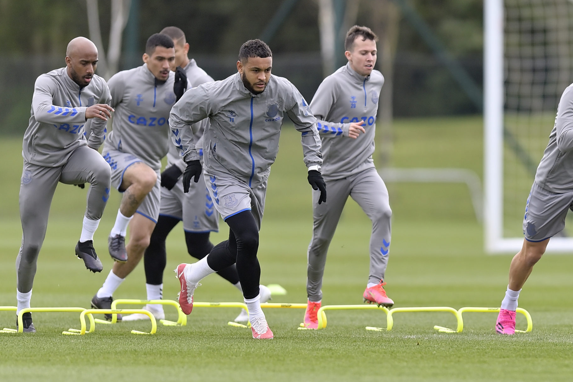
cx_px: 259
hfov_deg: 3.7
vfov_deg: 2.4
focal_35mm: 564
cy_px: 182
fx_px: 8977
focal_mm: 400
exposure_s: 1/2000
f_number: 2.8
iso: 320
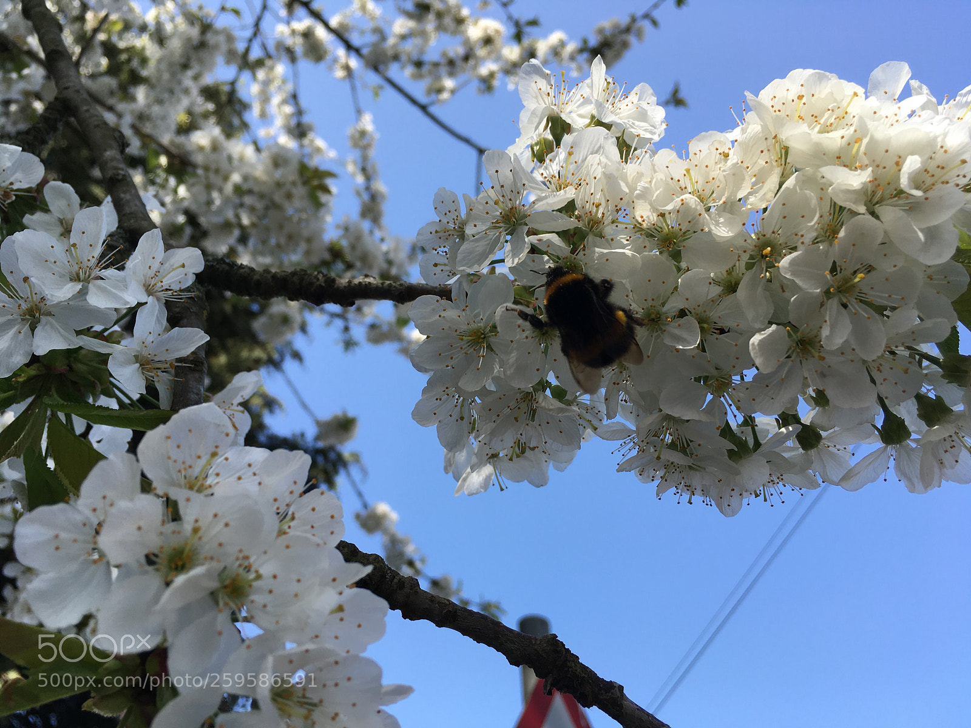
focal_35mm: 29
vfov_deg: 48.2
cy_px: 364
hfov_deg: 61.7
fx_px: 813
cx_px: 486
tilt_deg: +48.8
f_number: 2.2
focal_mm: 4.15
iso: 25
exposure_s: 1/605
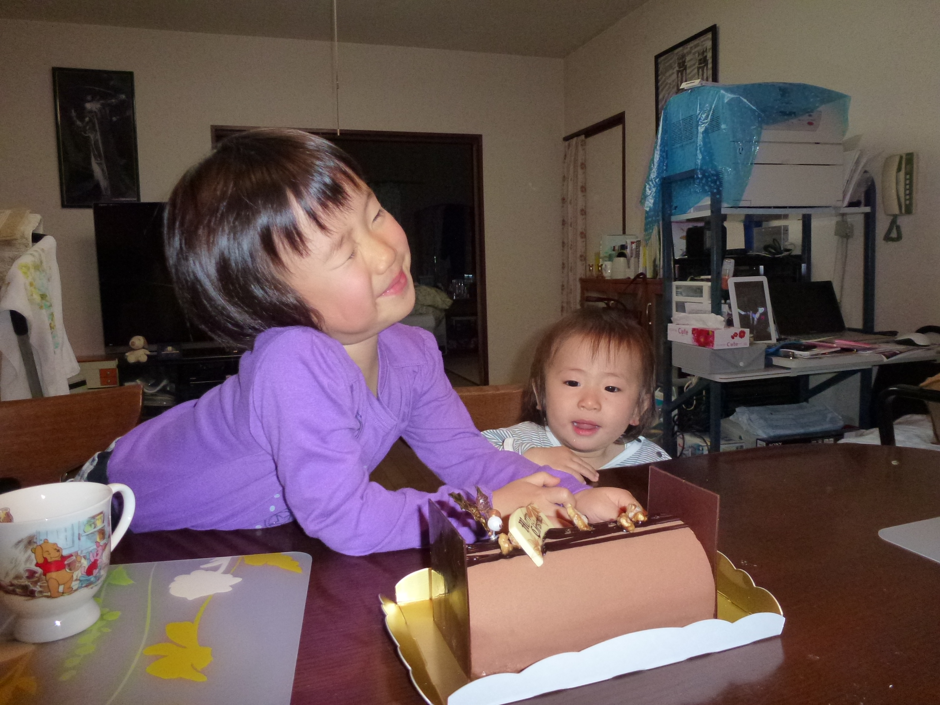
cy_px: 352
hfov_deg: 71.6
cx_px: 470
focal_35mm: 24
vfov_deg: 56.8
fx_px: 652
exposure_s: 1/125
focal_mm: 4.3
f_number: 3.3
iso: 400
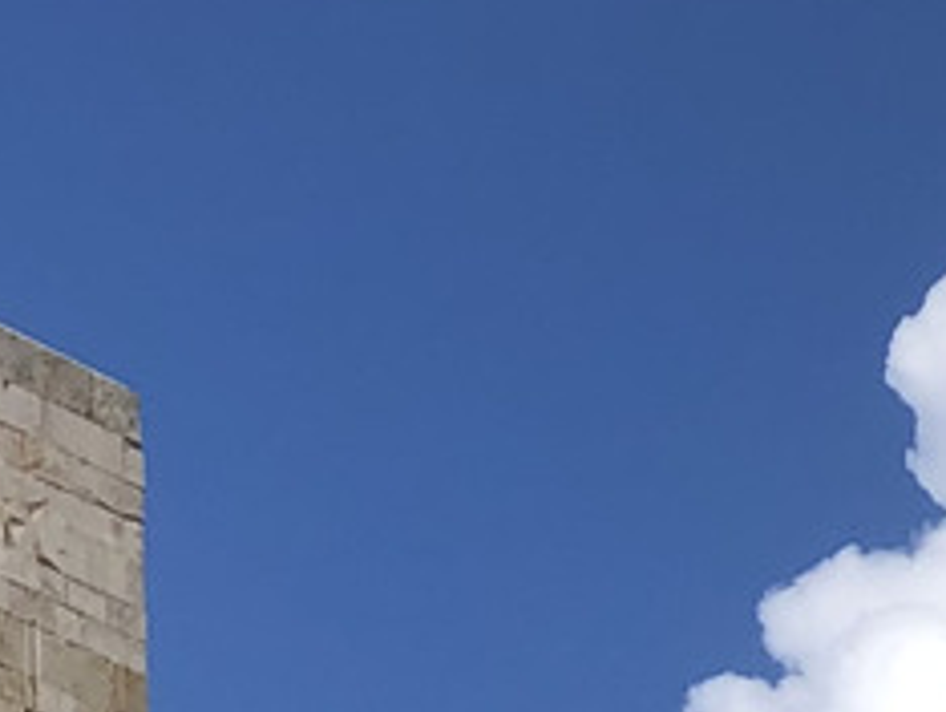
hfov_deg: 5.4
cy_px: 1946
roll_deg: +0.2
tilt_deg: +13.2
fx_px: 9712
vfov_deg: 4.1
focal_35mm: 355
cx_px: -1488
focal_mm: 6
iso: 16
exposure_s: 1/1473
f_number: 2.4
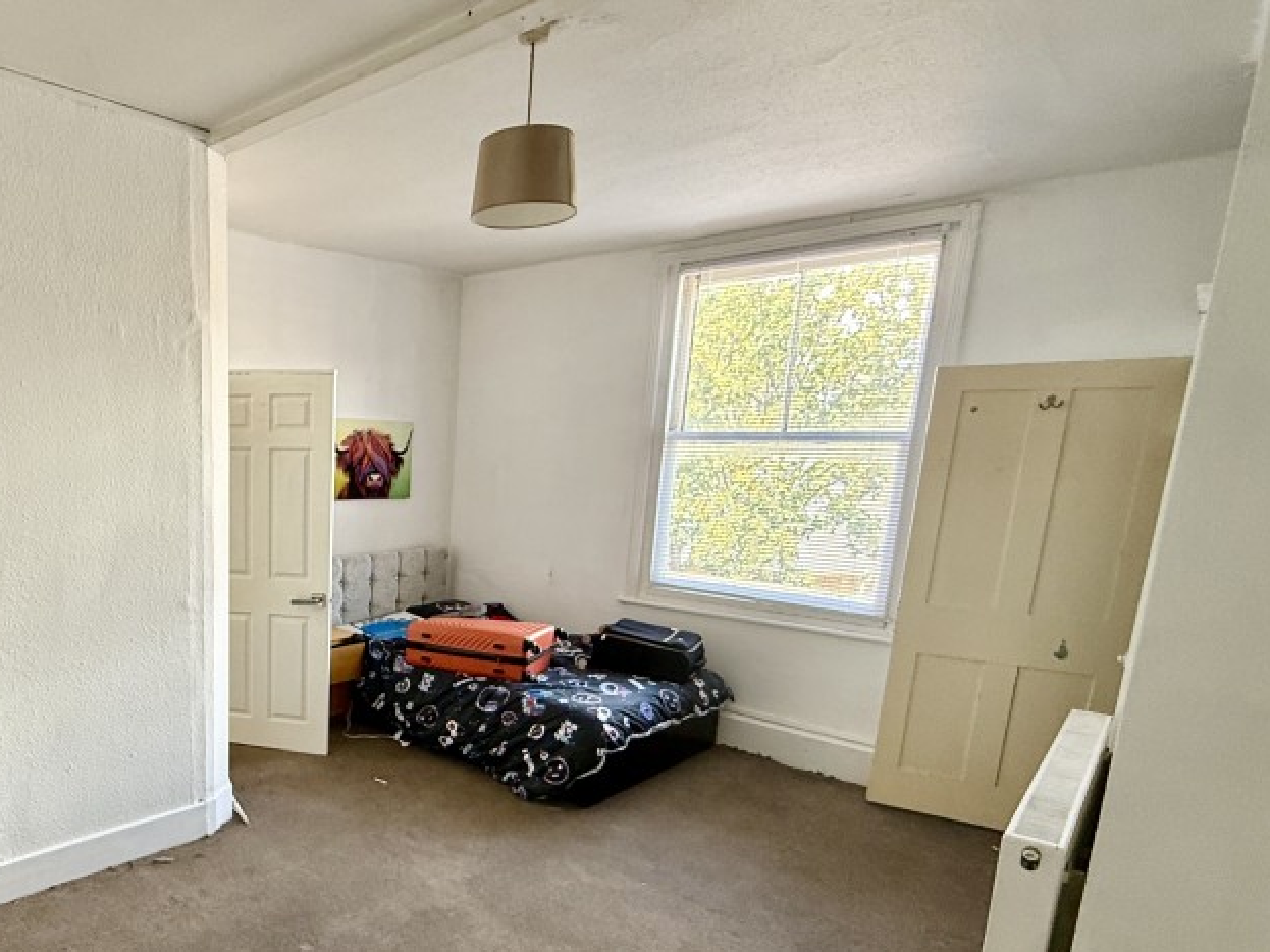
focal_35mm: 23
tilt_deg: -11.2
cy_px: 620
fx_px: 844
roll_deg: -0.9
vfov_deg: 57.8
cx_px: 300
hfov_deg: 68.5
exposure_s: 1/99
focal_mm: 2.22
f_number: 2.2
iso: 200
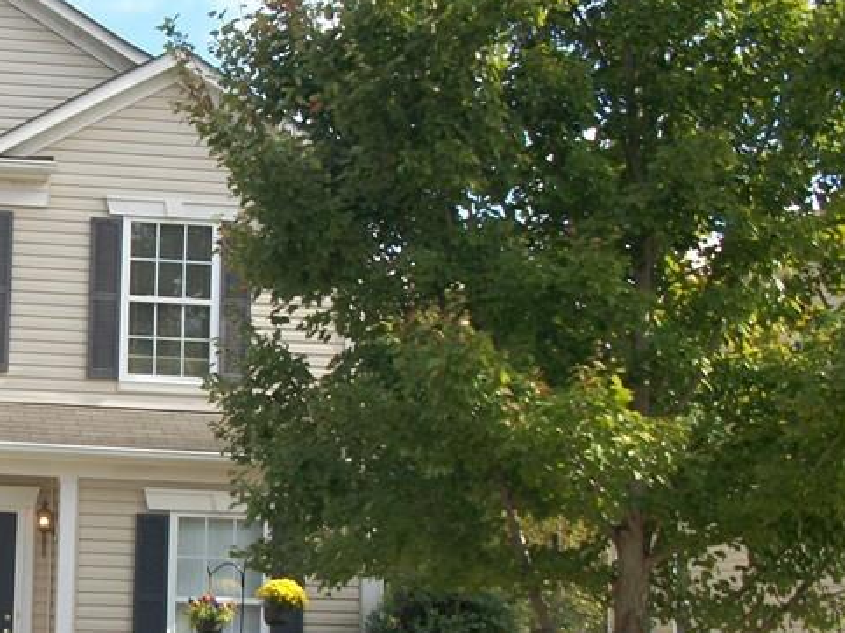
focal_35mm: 68
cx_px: 23
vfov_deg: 21.5
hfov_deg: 27.1
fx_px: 1659
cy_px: 433
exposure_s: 1/100
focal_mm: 5.7
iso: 80
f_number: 8.8
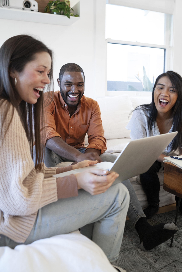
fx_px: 265
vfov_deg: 54.4
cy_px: 136
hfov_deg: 37.9
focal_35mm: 35
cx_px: 91
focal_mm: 35
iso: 1250
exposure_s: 1/60
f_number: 4
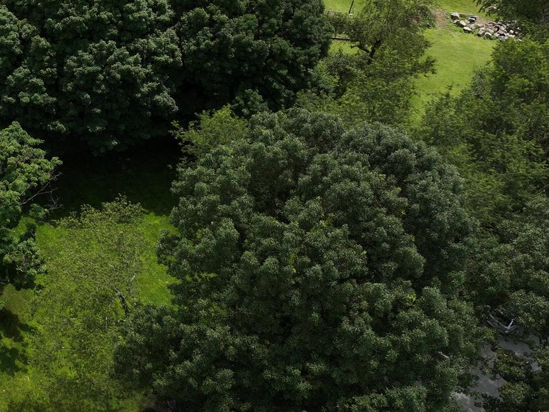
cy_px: 71
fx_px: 920
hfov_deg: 29.5
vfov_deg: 24.7
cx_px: -76
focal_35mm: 58
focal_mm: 12.29
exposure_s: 1/100
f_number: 3.5
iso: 100
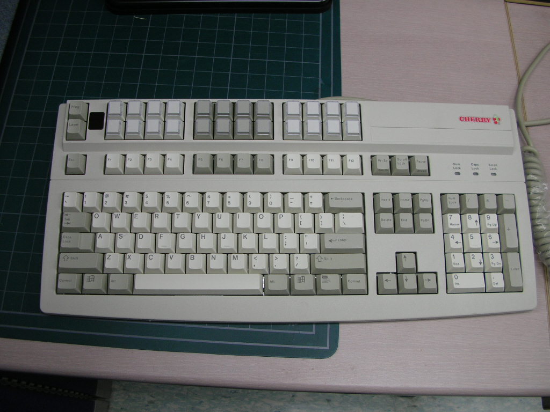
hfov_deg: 52.6
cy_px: 206
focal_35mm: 35
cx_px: 275
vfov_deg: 40.7
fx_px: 556
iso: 50
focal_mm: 5.8
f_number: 2.8
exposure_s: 1/20.8
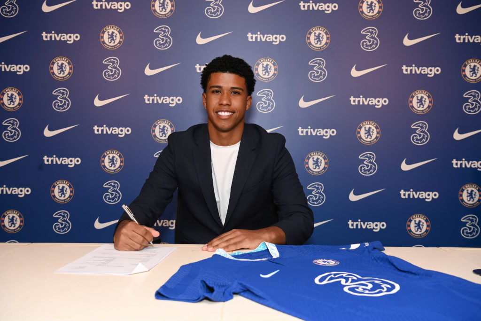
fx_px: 481
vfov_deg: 36.9
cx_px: 240
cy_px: 160
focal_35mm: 36
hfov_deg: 53.1
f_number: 5.6
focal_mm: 36
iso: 800
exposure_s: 1/250
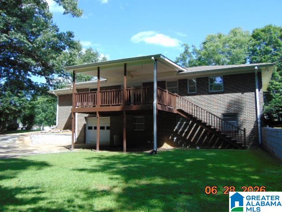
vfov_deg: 46.8
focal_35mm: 30
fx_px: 244
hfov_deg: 60.0
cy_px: 106
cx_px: 141
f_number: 3.1
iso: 80
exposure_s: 1/500
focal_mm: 5.4
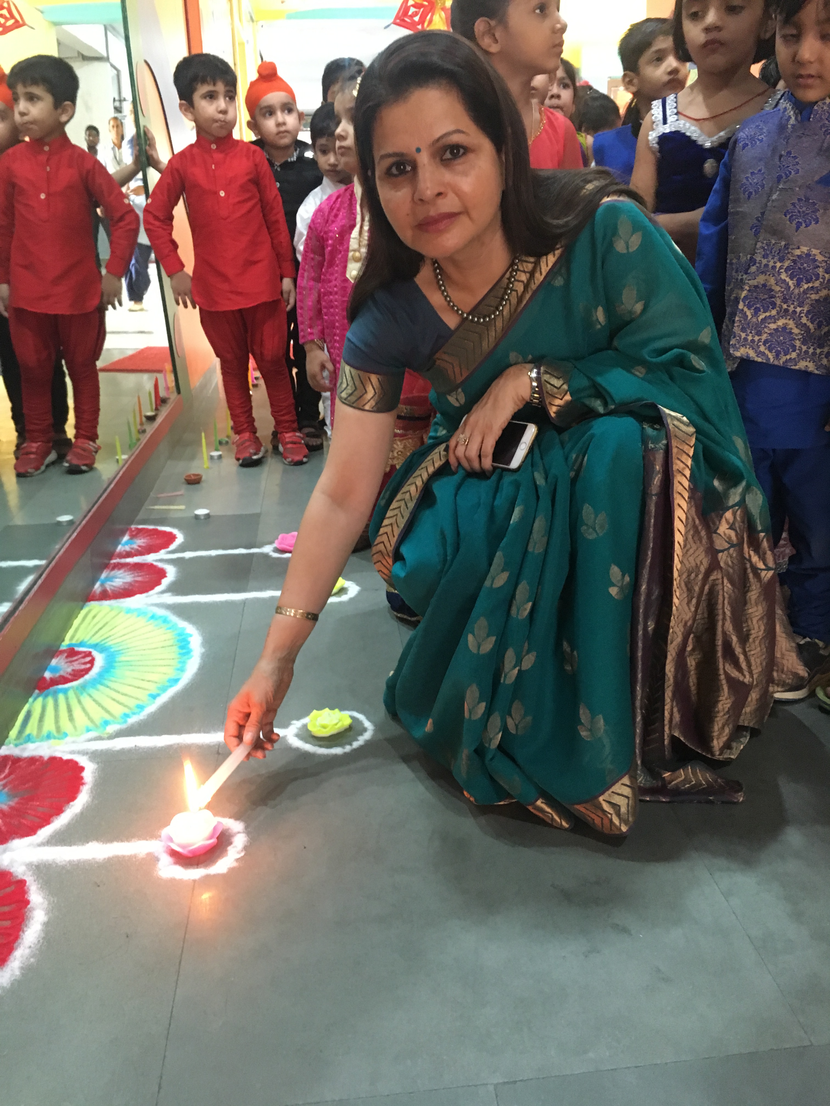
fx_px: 927
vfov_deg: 61.7
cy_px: 553
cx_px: 415
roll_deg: +0.6
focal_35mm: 29
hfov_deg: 48.2
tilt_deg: -19.1
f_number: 2.2
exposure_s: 1/17
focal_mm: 4.15
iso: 200
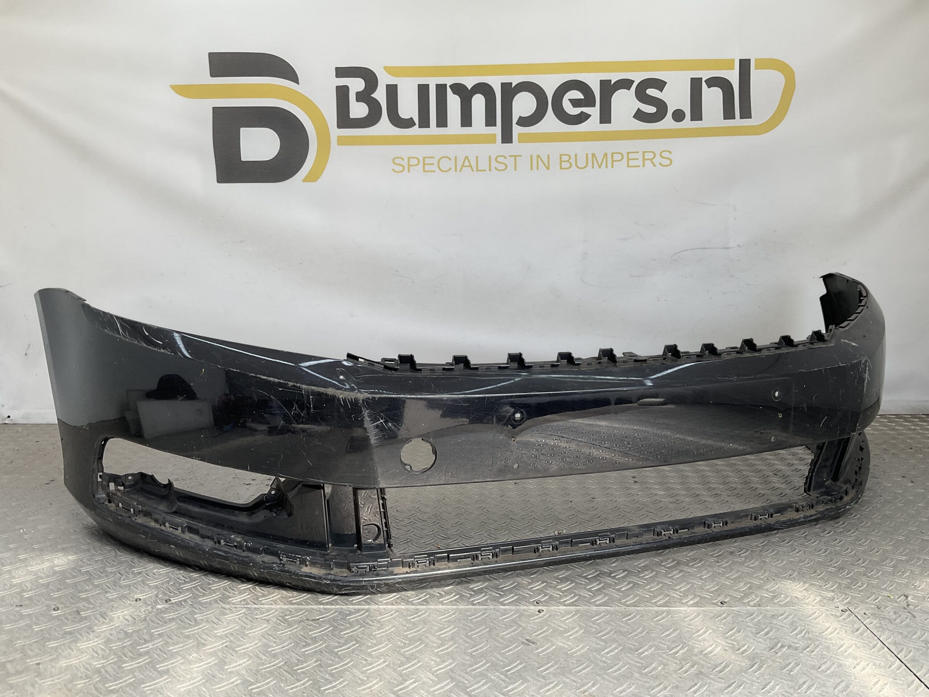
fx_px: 778
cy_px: 348
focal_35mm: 29
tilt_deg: -9.3
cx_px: 464
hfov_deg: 61.7
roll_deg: +0.0
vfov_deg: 48.2
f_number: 1.8
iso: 16
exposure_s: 1/346
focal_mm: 3
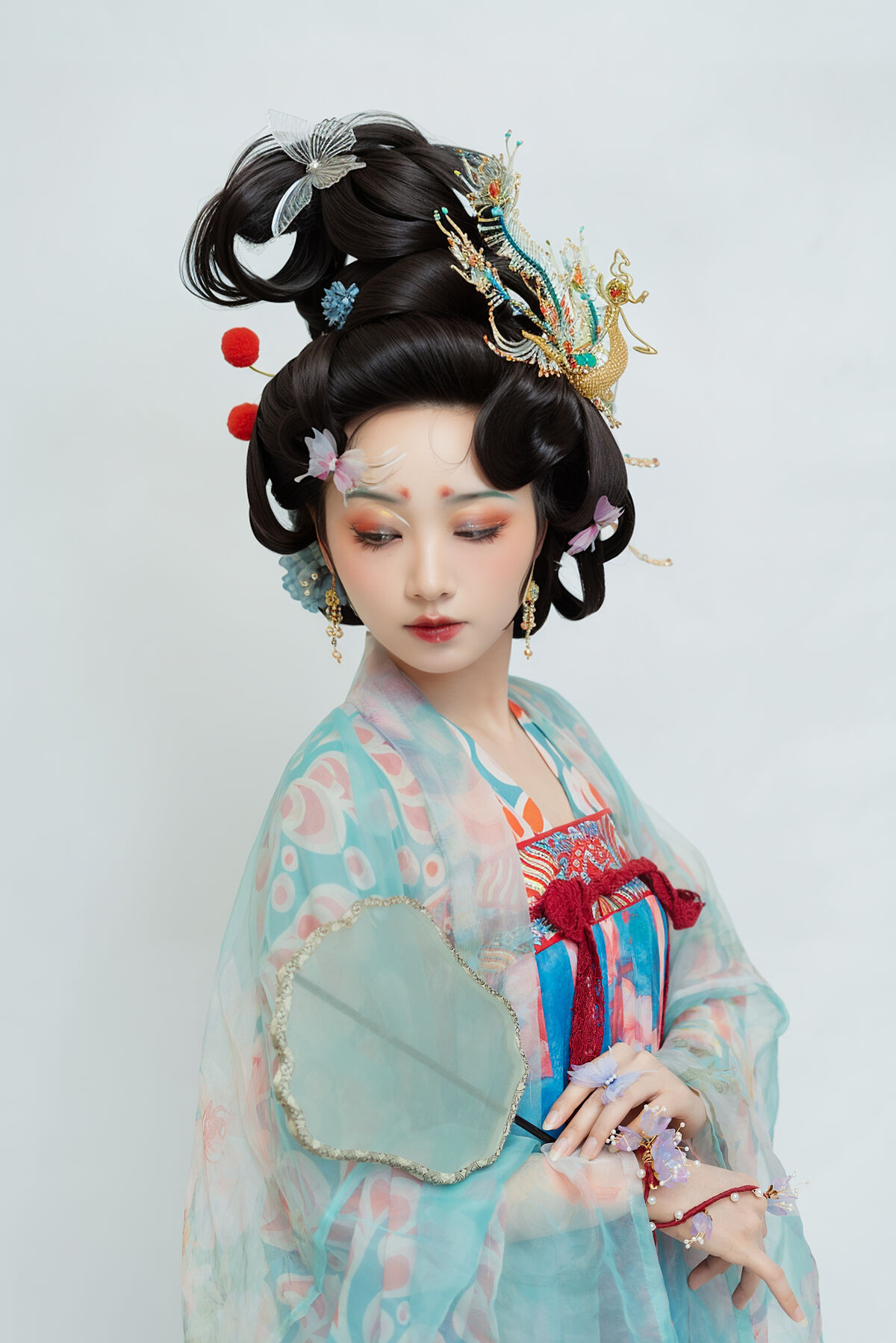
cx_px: 448
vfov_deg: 39.6
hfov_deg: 27.0
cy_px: 672
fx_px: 1866
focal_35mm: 50
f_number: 2.8
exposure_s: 1/125
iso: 100
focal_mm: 50
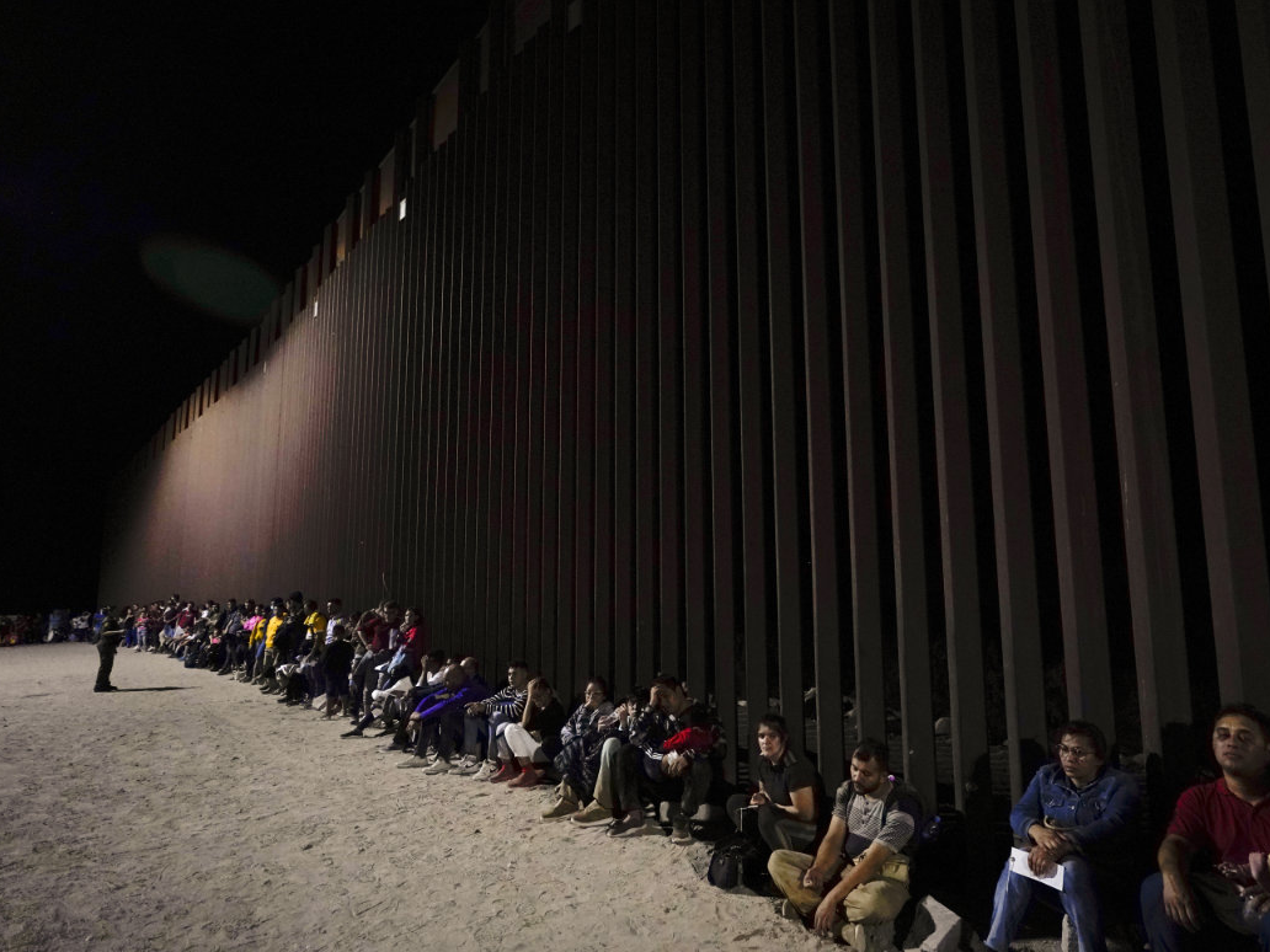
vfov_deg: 68.7
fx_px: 697
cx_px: 693
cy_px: 470
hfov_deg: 84.4
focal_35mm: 19
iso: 3200
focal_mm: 17
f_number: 2.8
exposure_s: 1/800
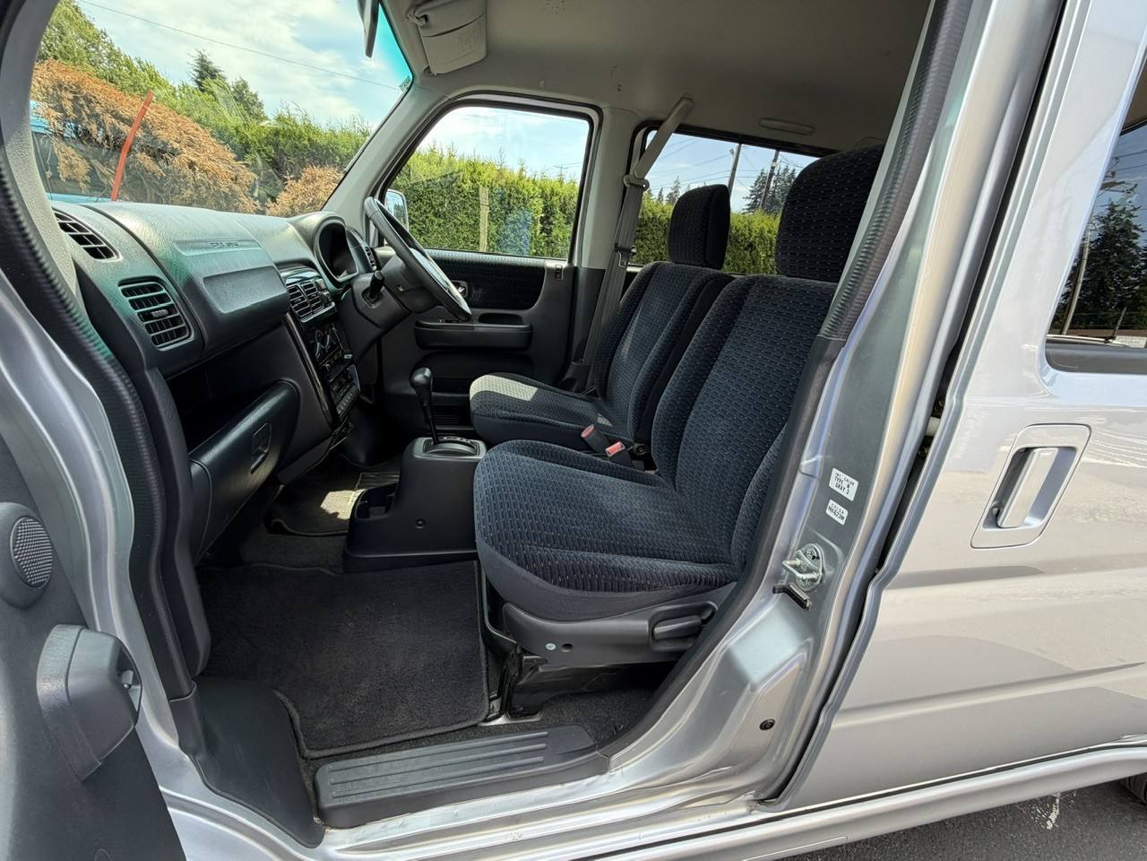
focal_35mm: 14
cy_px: 430
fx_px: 464
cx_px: 574
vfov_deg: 85.7
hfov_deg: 102.1
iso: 50
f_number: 2.2
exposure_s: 1/121
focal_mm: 2.22
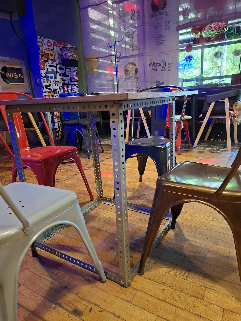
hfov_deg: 58.9
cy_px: 160
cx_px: 120
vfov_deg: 73.9
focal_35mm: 23
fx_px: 214
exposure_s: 1/25
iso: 640
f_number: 1.8
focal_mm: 5.54
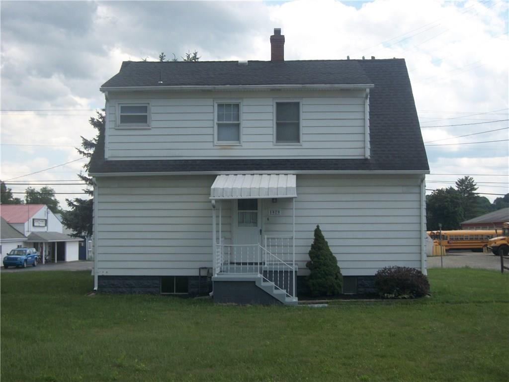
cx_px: 254
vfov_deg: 29.1
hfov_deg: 38.2
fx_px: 735
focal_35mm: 50
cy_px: 191
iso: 80
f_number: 11.2
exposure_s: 1/100
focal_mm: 8.8
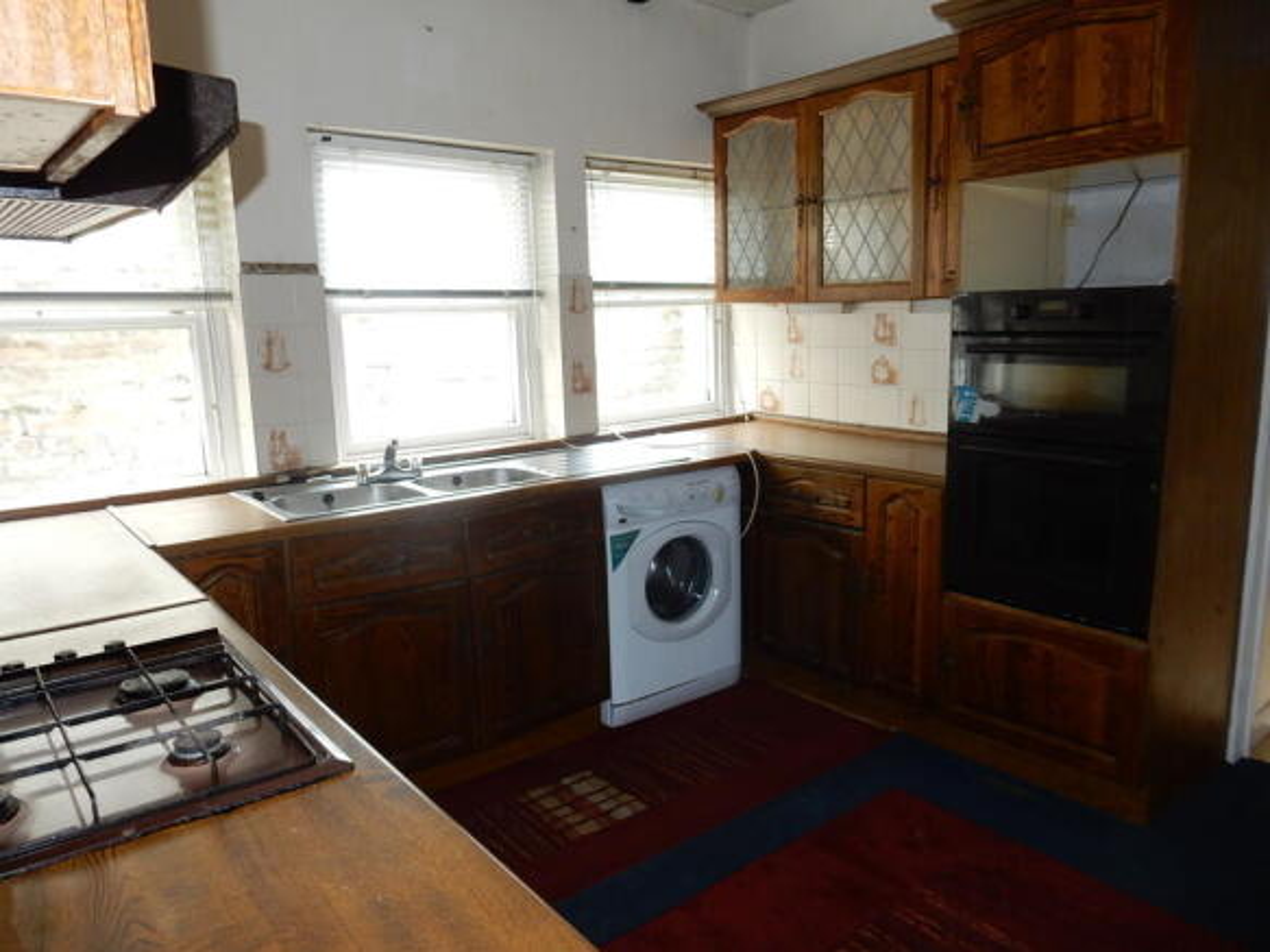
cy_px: 476
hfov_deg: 69.4
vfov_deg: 54.9
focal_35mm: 25
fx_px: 917
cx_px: 635
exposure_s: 1/30
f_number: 3.7
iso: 200
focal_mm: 4.5
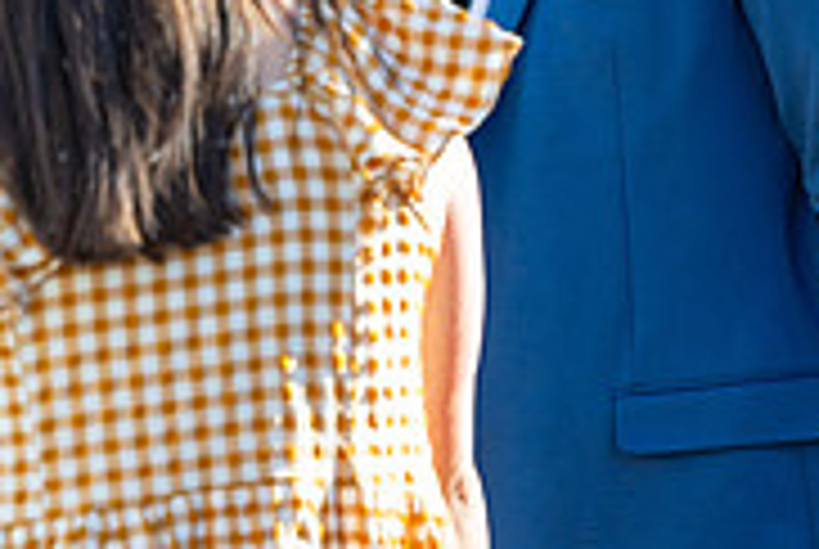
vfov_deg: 2.5
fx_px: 12692
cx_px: -257
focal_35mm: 557
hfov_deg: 3.7
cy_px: -16
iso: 160
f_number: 2.8
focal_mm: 175
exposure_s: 1/640
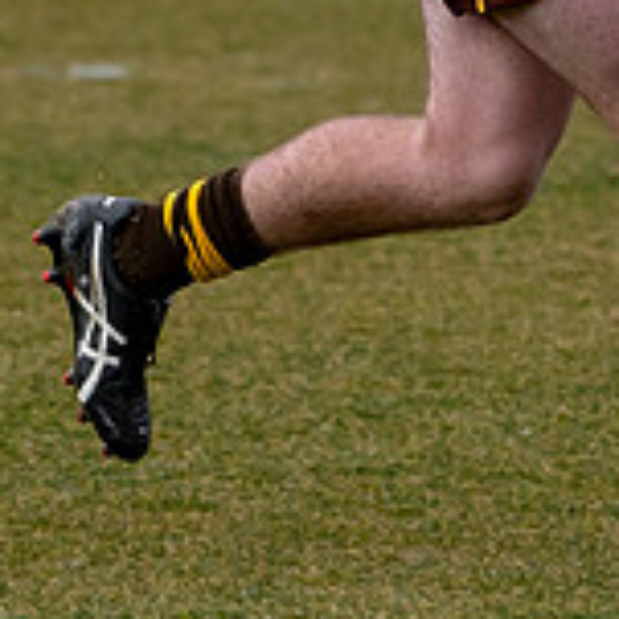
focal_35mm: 1897
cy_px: -136
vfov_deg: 0.9
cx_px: 759
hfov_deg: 0.9
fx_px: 38378
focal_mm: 165
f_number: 4
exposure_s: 1/1000
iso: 200
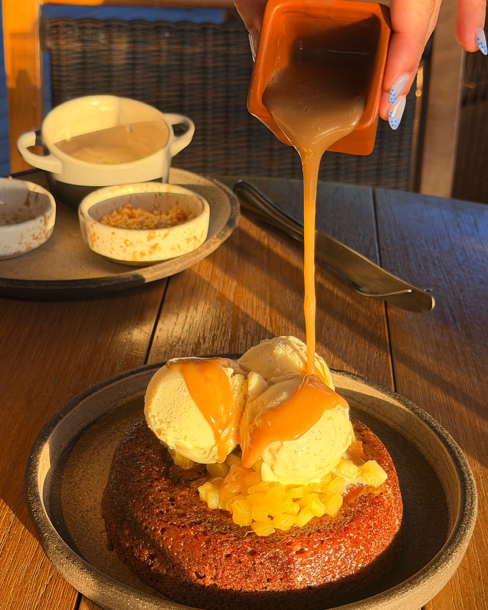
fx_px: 1047
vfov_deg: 32.5
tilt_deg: -28.9
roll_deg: -2.2
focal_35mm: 58
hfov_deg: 26.2
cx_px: 216
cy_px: 338
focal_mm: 6.76
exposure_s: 1/171
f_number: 1.78
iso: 64
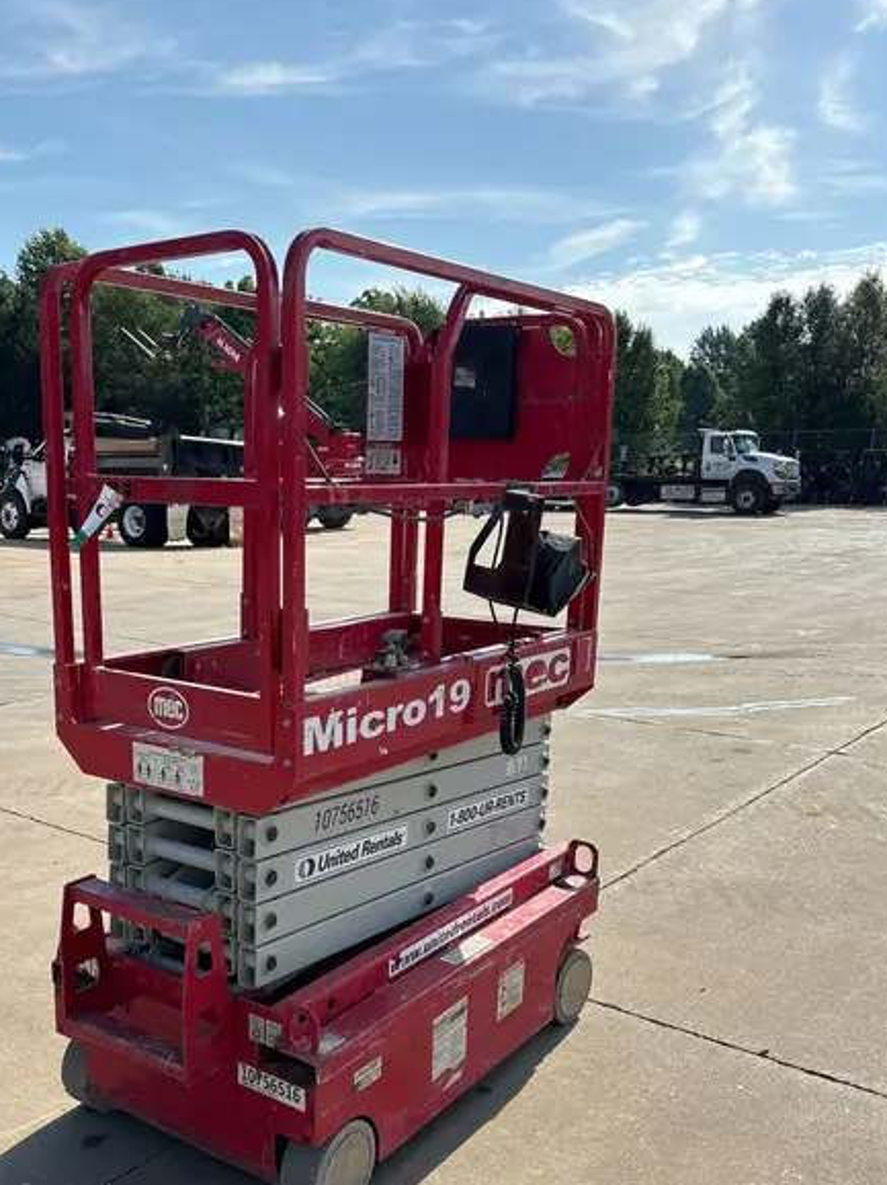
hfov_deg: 42.7
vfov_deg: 54.8
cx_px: 348
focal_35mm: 33
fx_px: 1128
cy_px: 737
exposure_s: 1/2710
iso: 50
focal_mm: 5.96
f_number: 1.6
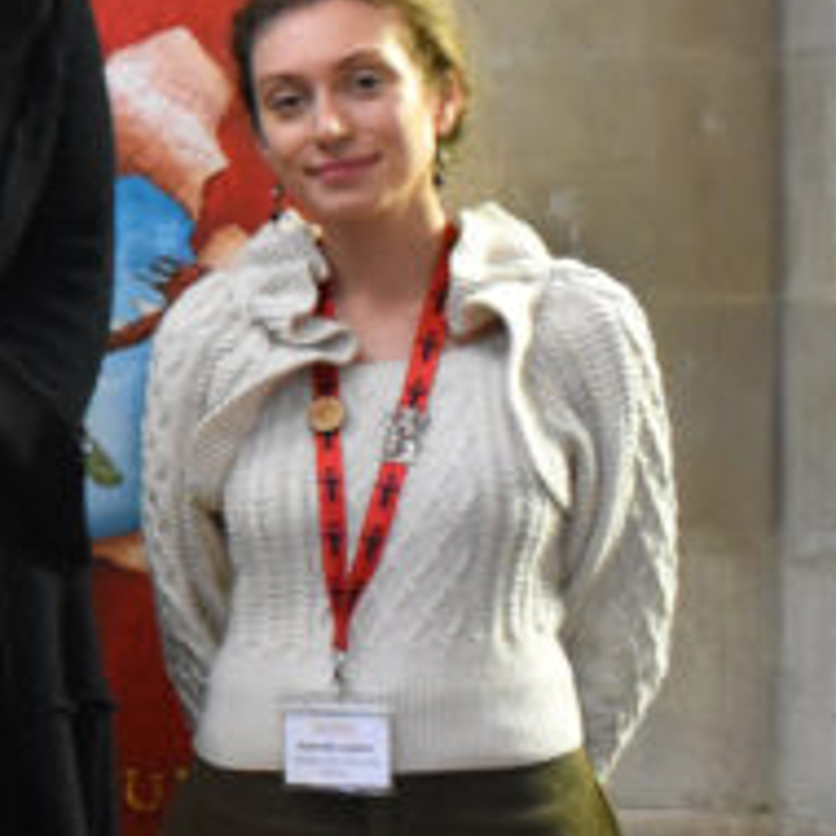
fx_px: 3388
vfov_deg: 14.0
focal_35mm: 124
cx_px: -1069
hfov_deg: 11.8
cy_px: 174
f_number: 3.5
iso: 1800
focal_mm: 18
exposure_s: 1/125
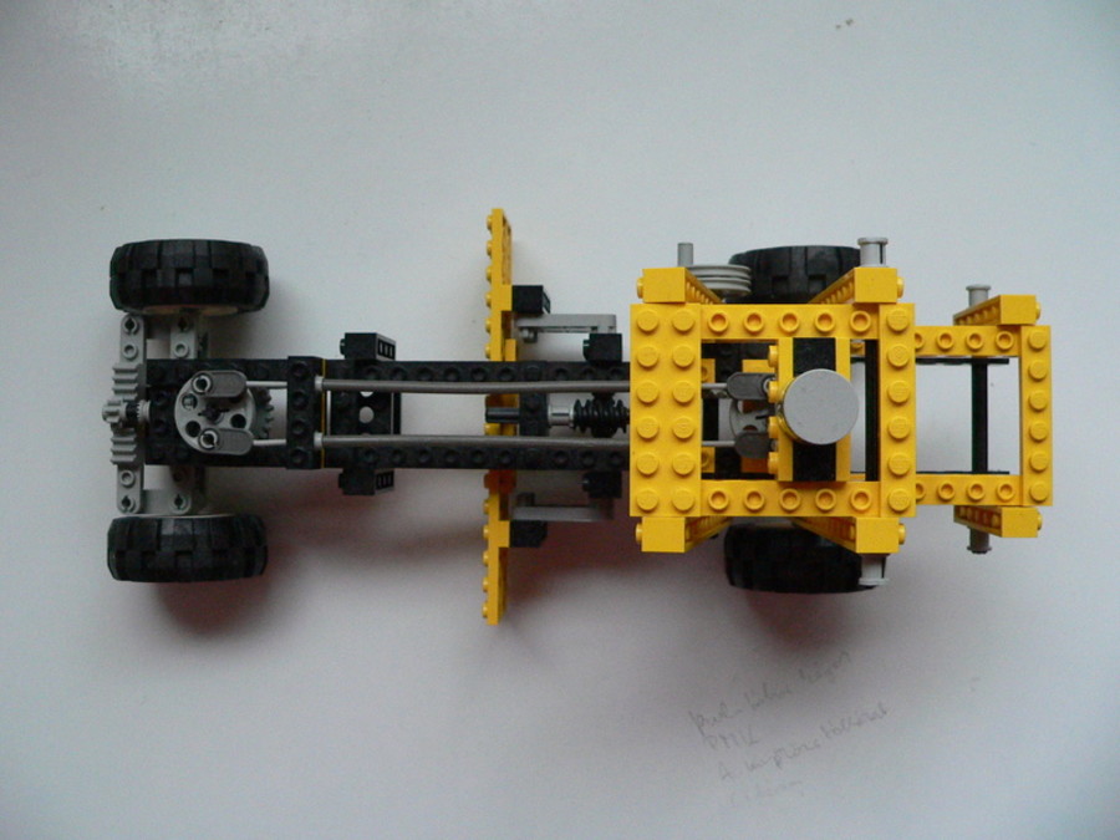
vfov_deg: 39.7
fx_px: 1165
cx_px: 560
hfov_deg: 51.4
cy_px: 420
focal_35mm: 36
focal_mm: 6
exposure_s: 1/40
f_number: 2.8
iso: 400
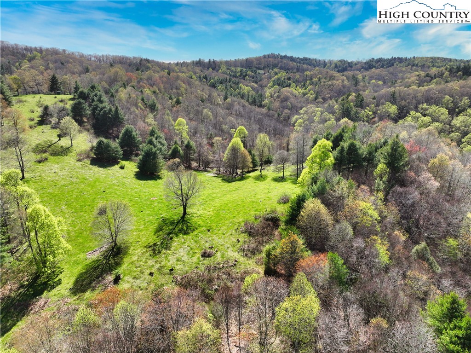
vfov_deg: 56.8
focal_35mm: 24
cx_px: 236
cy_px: 176
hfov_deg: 71.6
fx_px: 326
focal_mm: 12.29
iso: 360
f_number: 2.8
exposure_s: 1/4000
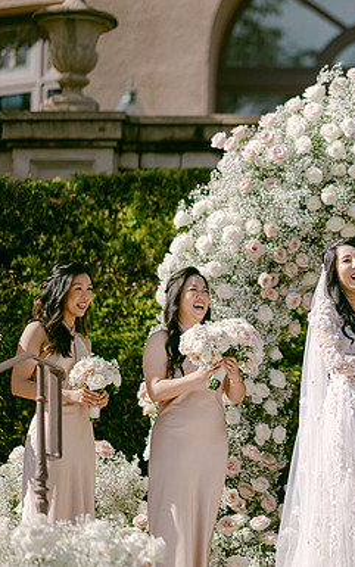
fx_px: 2536
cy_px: 284
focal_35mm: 164
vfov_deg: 12.8
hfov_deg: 8.0
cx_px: 380
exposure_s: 1/10000
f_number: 1.4
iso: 100
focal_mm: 105
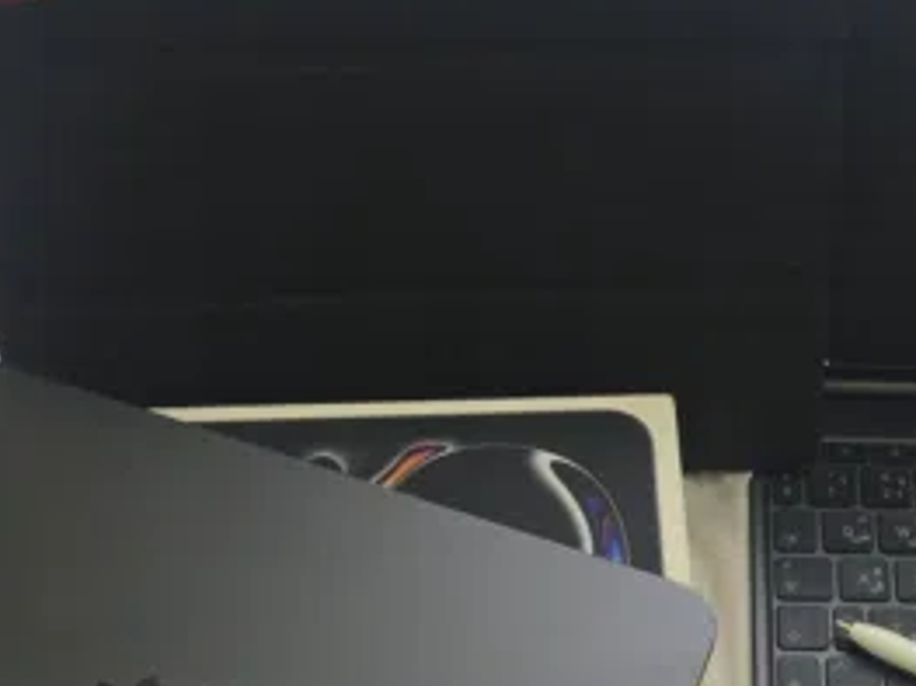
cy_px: 568
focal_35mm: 56
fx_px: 1481
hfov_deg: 33.9
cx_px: 648
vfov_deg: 25.5
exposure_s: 1/100
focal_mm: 5.4
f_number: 1.8
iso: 1600
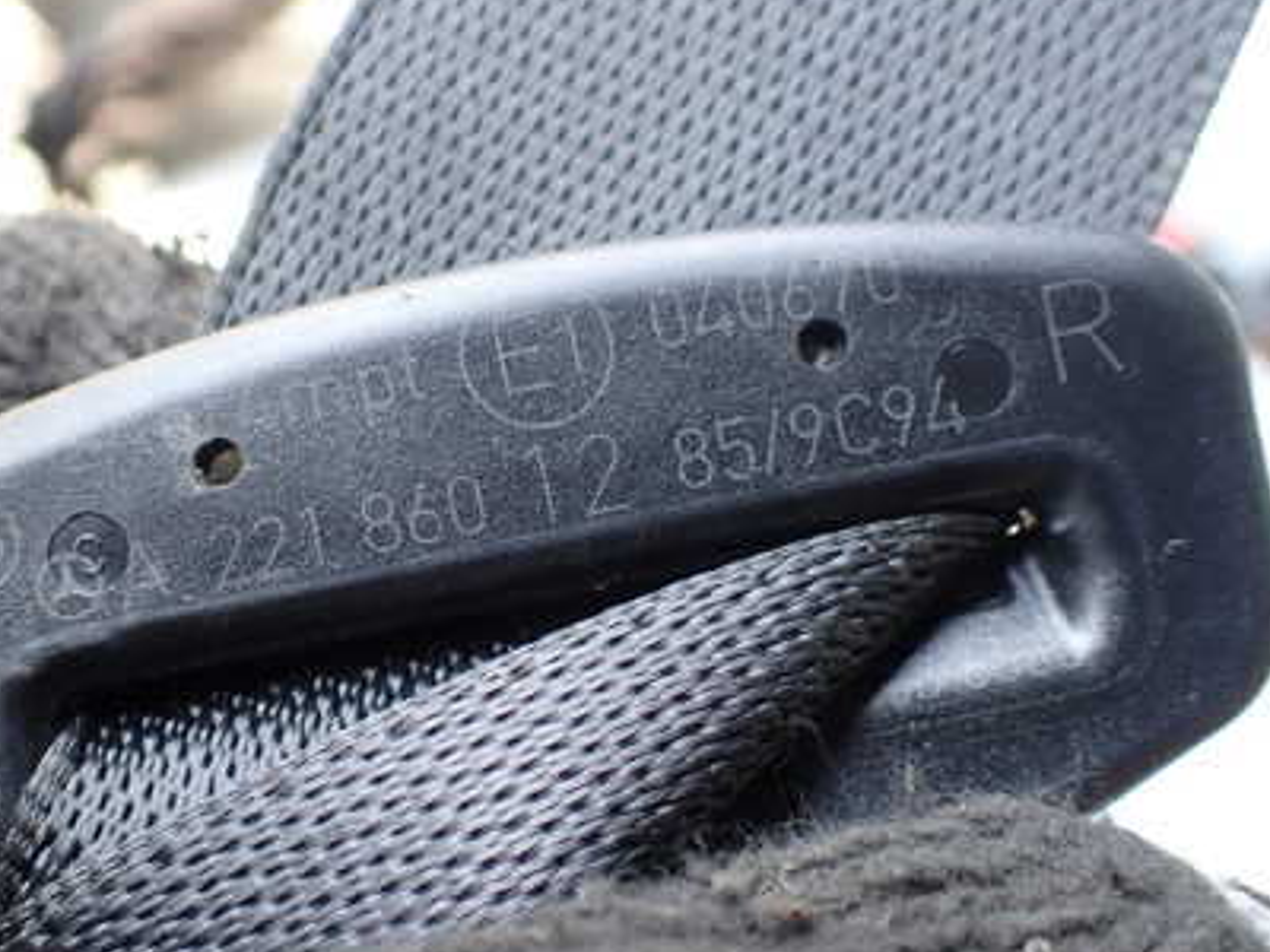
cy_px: 492
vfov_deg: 32.2
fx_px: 1651
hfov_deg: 41.5
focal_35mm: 45
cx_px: 419
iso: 160
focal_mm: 5.4
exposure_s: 1/125
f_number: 2.3
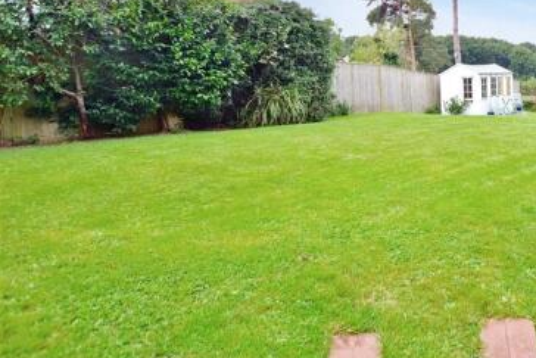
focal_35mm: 27
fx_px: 402
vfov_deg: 45.9
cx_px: 482
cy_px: 80
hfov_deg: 57.8
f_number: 5.6
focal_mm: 10
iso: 500
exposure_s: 1/500
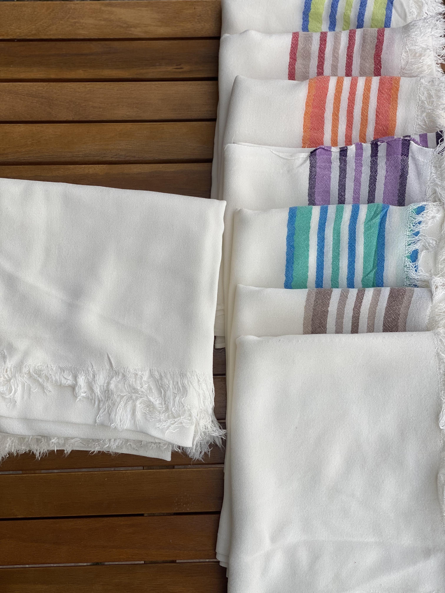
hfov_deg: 28.0
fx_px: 891
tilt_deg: -81.4
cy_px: 296
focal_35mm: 52
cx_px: 222
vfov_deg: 36.8
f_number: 2
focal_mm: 6
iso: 20
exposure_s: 1/856
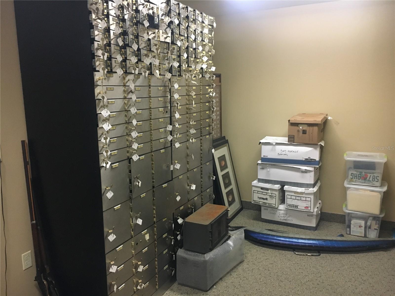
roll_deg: +0.1
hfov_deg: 61.7
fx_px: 331
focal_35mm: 29
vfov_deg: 48.2
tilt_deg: -9.4
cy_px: 148
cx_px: 198
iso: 200
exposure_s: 1/15
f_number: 2.2
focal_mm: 4.15
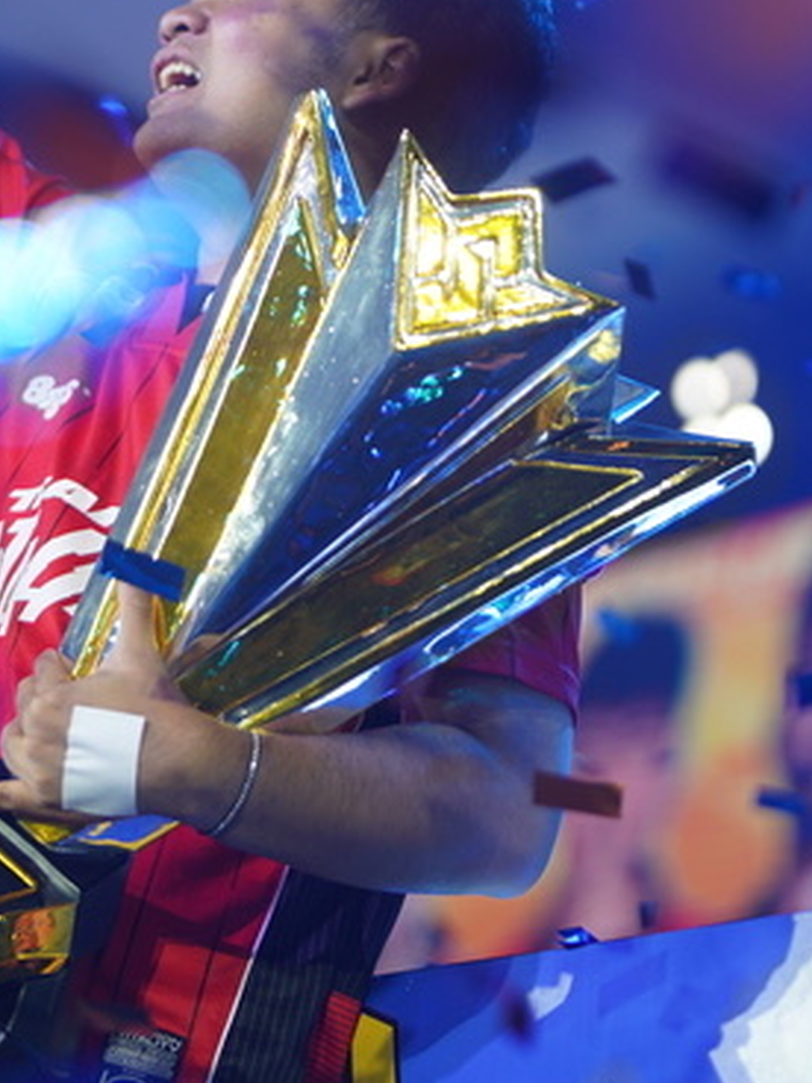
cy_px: 324
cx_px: 247
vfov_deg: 12.7
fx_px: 4848
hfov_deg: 9.6
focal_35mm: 155
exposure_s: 1/400
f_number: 1.2
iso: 100
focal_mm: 50
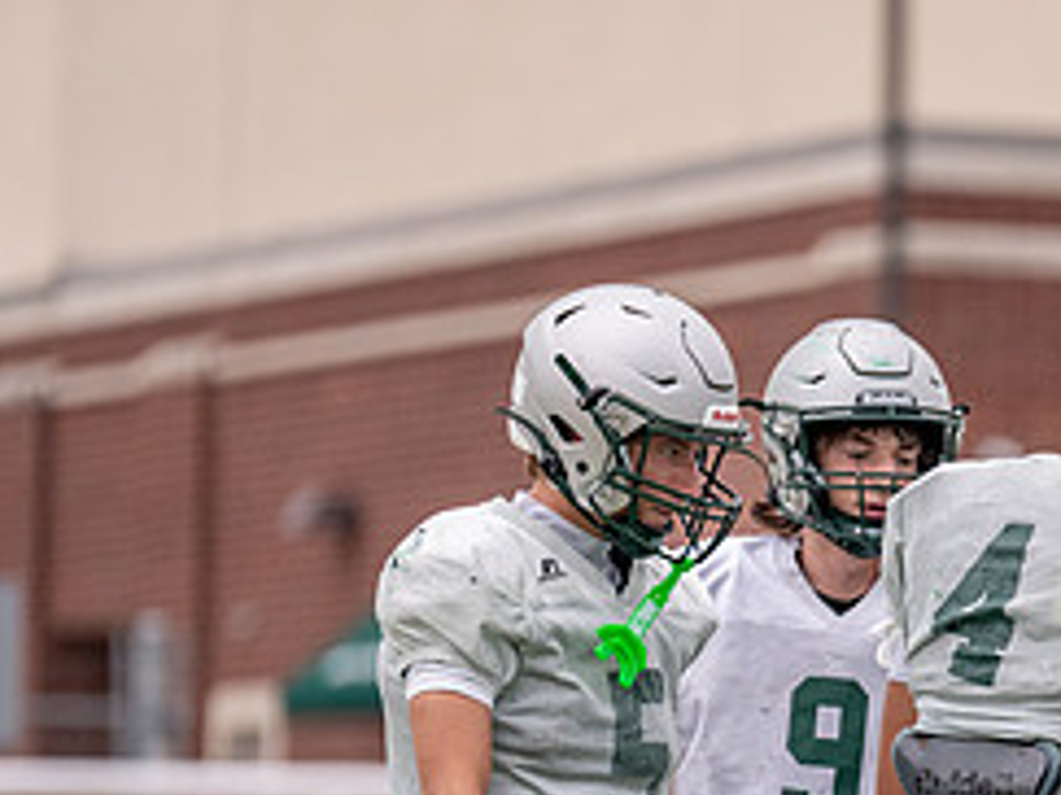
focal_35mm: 474
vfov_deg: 3.1
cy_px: 799
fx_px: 14521
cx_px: 1113
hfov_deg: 4.2
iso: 320
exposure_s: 1/3200
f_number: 2.8
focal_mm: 191
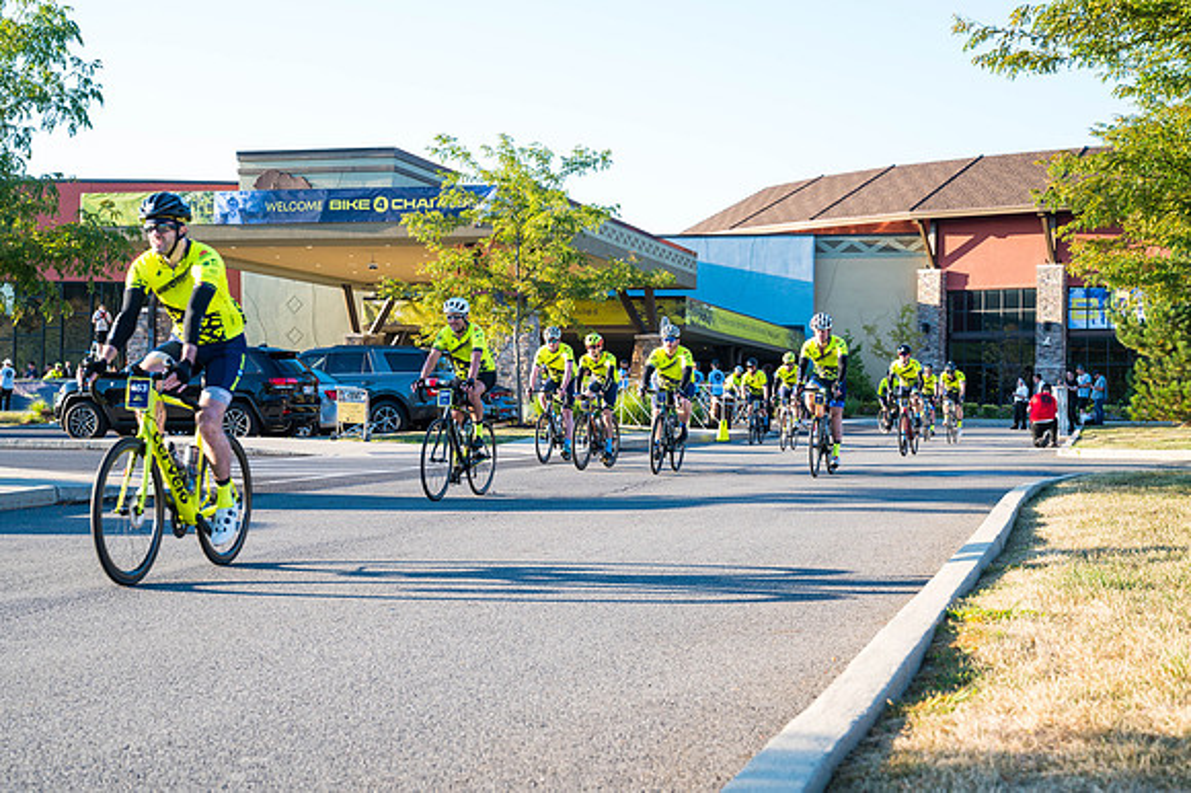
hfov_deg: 38.9
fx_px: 1686
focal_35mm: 51
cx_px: 596
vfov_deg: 26.5
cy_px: 396
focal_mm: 51
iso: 400
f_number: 6.3
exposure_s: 1/250
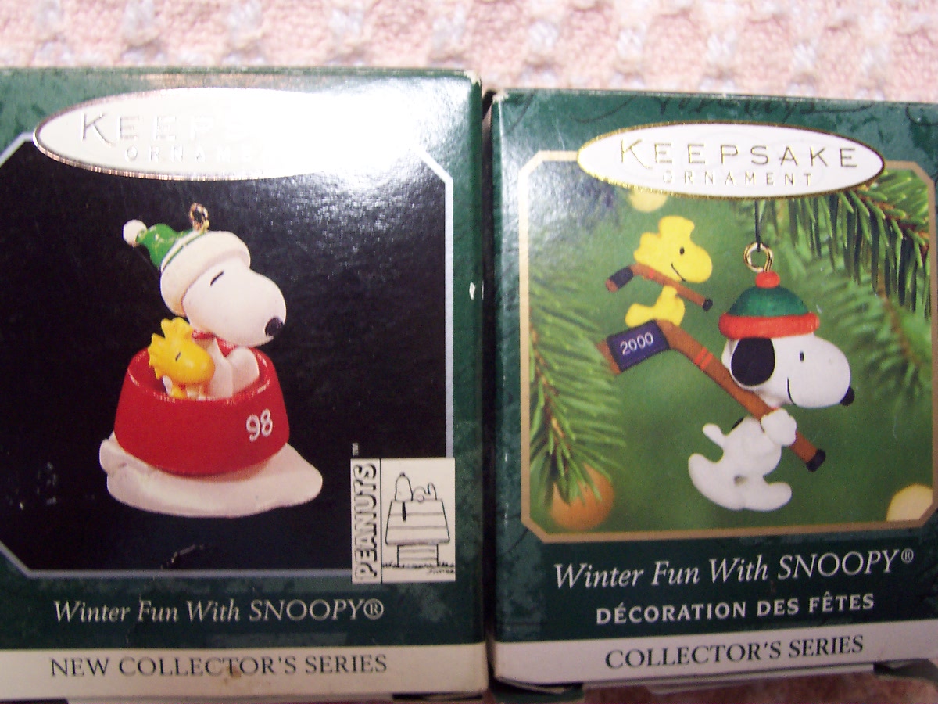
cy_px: 352
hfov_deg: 50.1
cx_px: 469
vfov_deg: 38.7
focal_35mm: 37
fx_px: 1003
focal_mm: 5.6
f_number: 2.8
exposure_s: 1/30
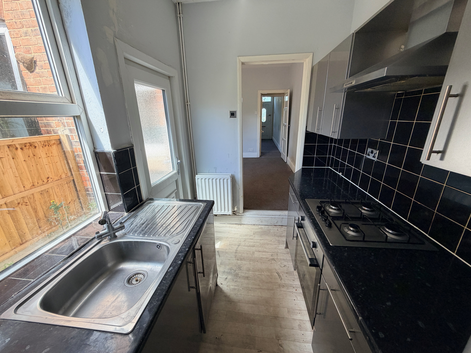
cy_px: 176
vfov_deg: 85.7
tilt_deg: -17.2
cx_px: 236
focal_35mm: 14
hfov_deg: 102.1
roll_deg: +2.3
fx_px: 190
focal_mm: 2.22
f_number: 2.2
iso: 125
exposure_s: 1/121
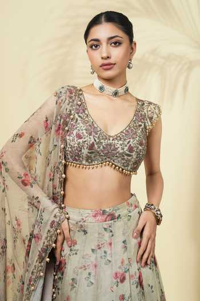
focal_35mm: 60
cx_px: 100
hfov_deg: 22.6
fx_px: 500
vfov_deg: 33.4
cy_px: 150
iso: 500
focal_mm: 60
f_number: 8
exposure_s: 1/160
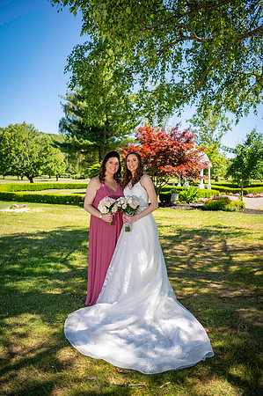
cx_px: 132
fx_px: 308
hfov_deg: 46.3
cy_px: 198
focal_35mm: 28
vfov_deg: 65.5
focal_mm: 28
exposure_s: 1/800
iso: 100
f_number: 3.2
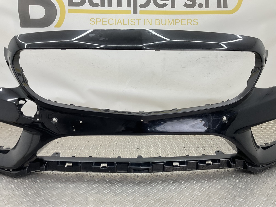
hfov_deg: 61.7
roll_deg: -2.0
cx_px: 138
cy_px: 104
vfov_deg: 48.2
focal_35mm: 29
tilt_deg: -11.0
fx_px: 231
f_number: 1.8
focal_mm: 3
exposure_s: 1/120
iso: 32
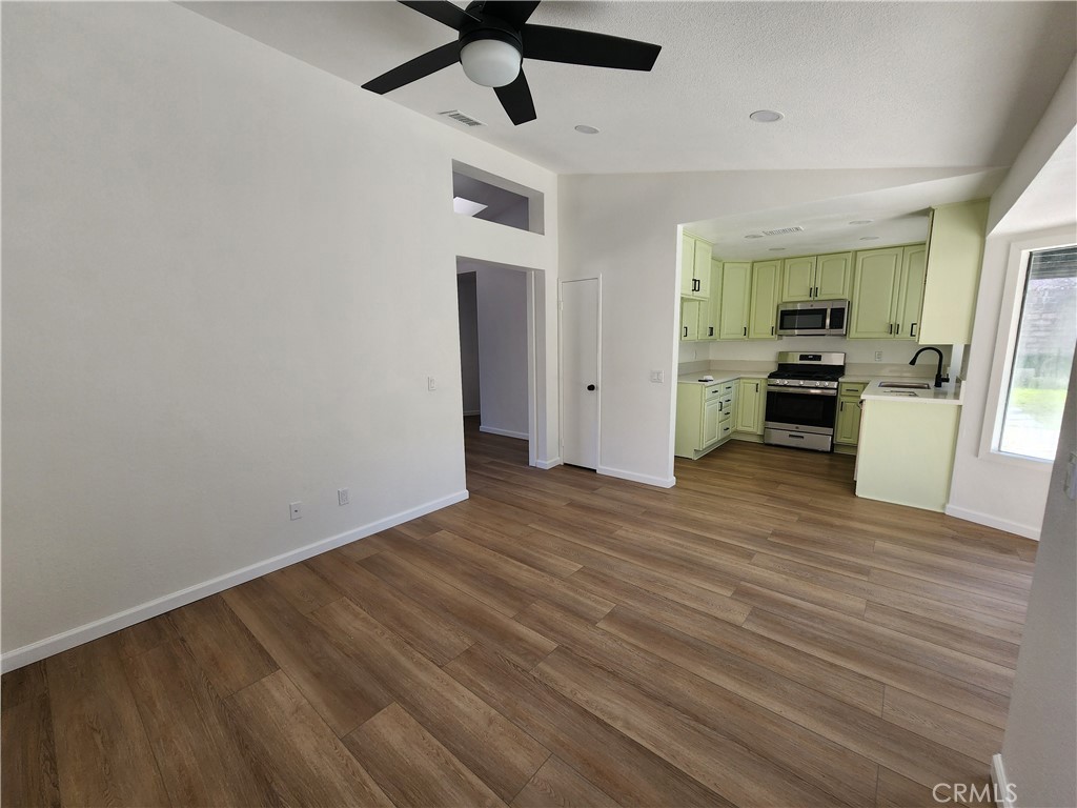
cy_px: 404
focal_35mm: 13
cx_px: 538
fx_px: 404
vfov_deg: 89.9
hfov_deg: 106.2
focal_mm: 2.2
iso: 80
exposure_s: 1/120
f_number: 2.2
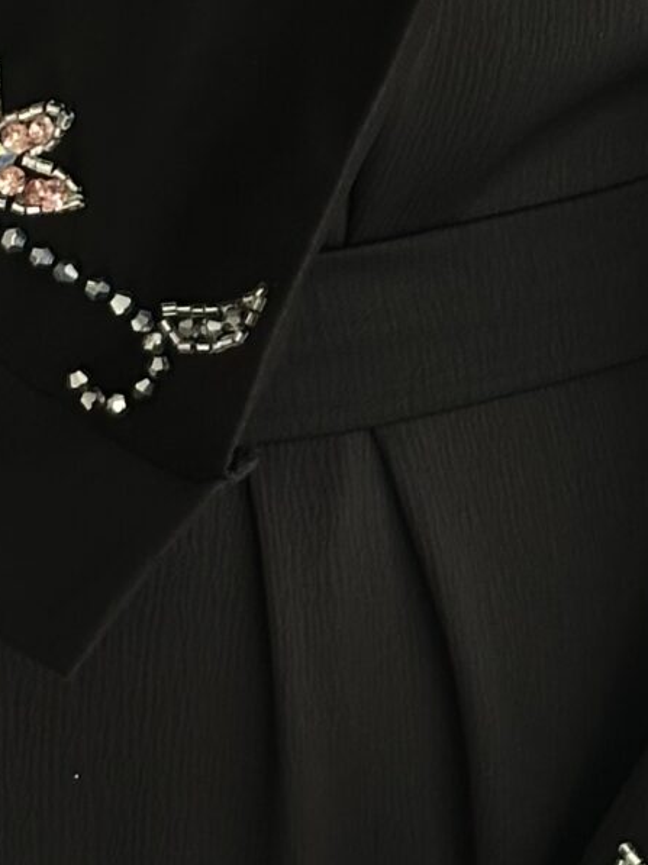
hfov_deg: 7.2
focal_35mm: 206
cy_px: 553
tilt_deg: -18.4
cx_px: -33
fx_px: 5147
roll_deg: -0.9
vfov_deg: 9.6
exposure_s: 1/56
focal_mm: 6.86
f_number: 1.78
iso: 250
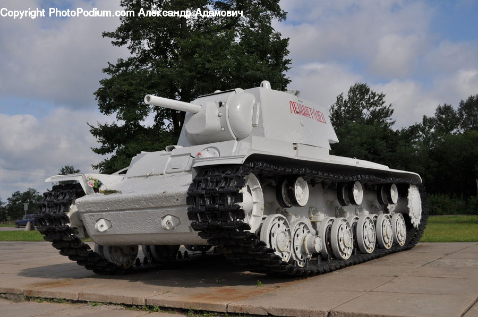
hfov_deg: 49.6
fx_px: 517
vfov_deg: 34.1
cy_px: 158
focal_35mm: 39
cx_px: 239
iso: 200
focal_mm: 26
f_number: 5.6
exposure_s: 1/2000
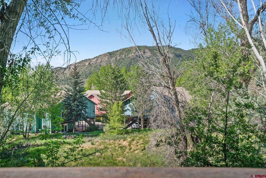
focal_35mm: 35
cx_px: 133
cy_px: 89
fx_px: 259
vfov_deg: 37.9
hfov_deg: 54.4
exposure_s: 1/1500
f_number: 8
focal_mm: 35
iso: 800
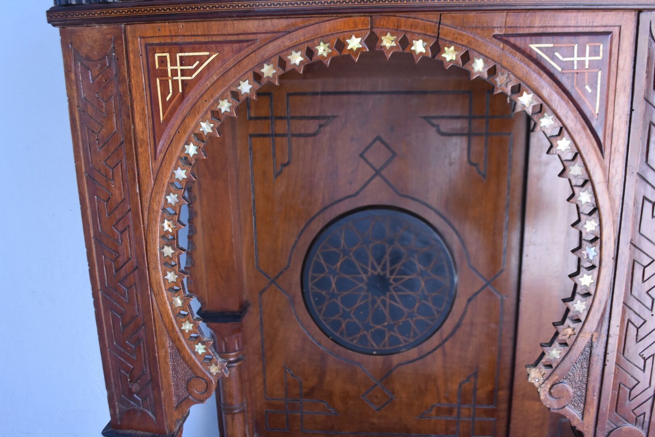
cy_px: 218
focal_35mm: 33
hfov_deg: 57.2
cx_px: 328
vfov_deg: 40.0
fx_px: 600
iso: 800
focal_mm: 22
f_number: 5.6
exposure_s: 1/125
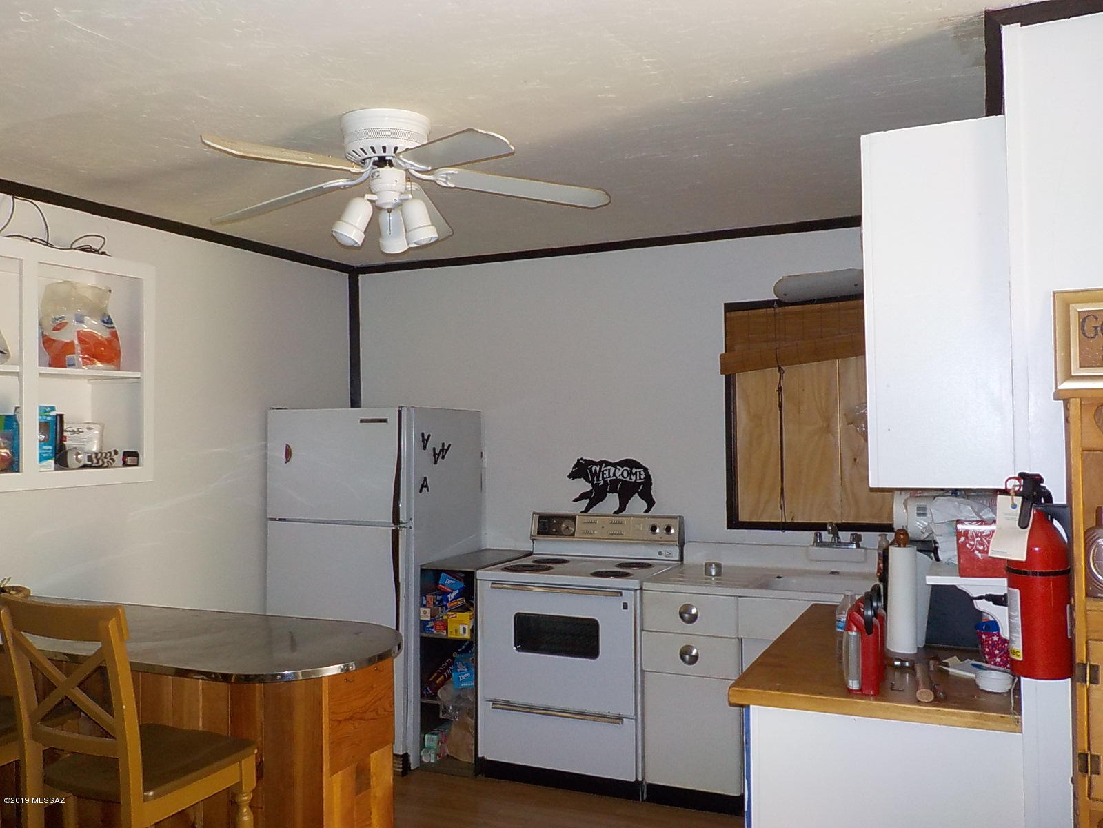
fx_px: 956
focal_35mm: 30
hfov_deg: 60.0
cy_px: 414
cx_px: 552
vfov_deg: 46.8
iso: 200
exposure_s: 1/30
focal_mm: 4.1
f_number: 3.3
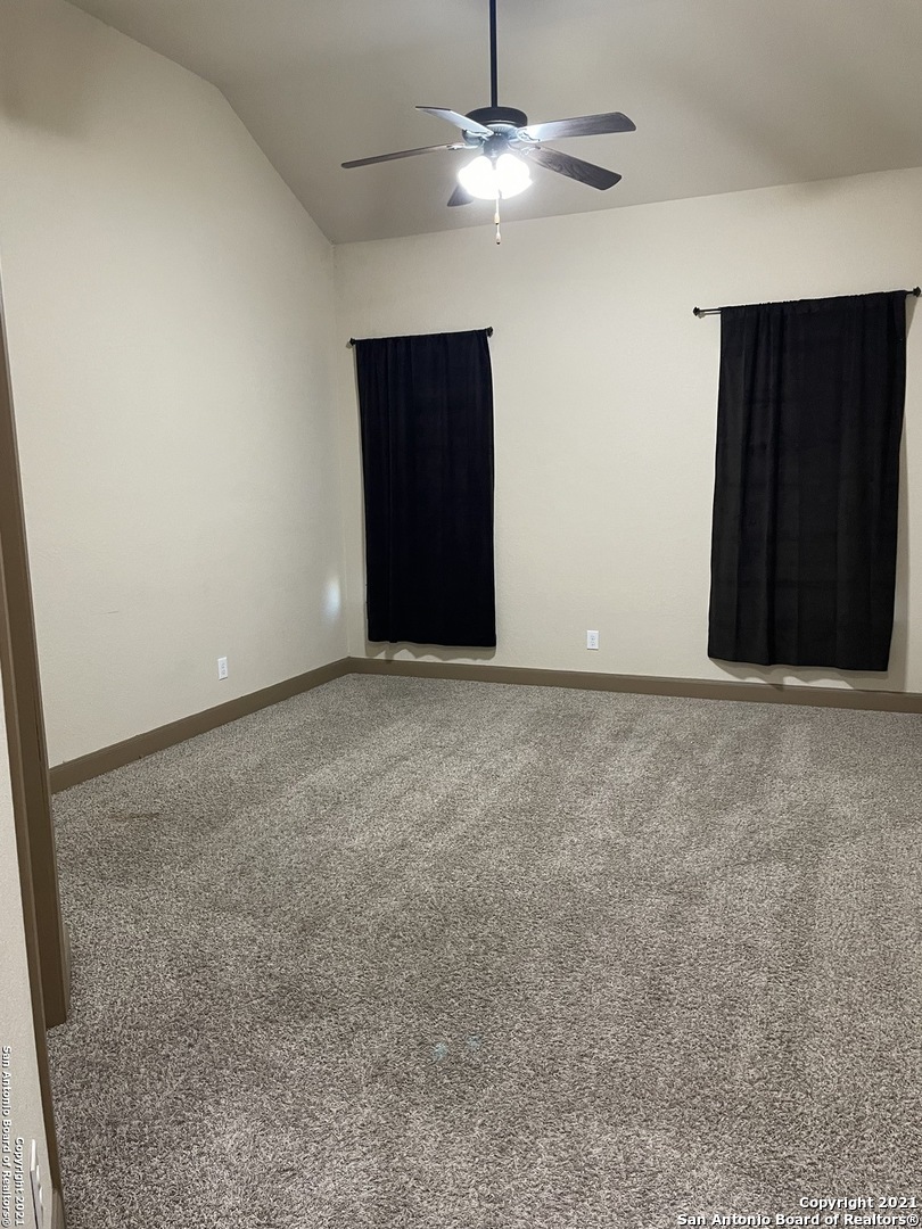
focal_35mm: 26
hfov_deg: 53.1
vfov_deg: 67.3
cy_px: 614
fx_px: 923
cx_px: 461
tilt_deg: -8.5
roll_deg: +2.6
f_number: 1.6
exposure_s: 1/60
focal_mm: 4.2
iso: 200
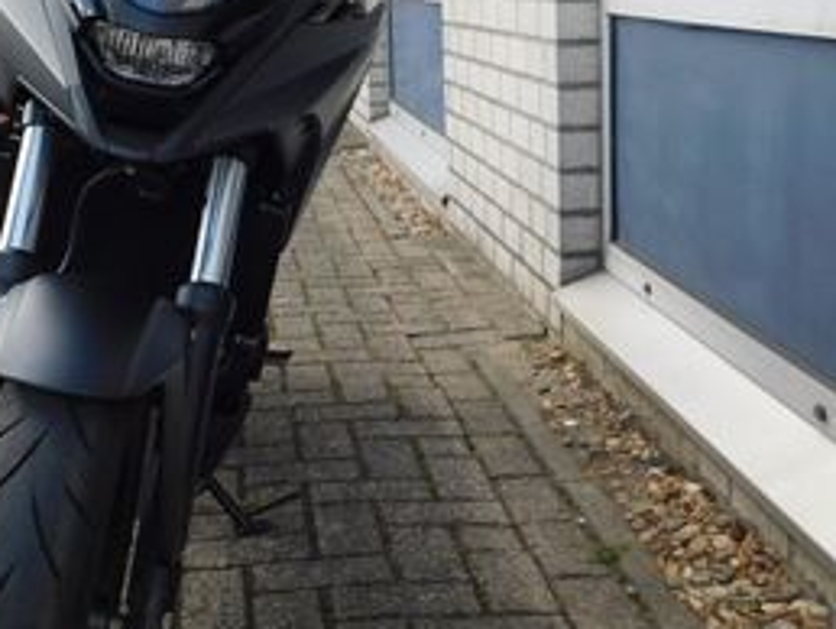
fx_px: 1378
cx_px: 165
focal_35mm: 57
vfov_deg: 25.6
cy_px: 240
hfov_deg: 32.8
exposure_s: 1/400
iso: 125
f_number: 3
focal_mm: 4
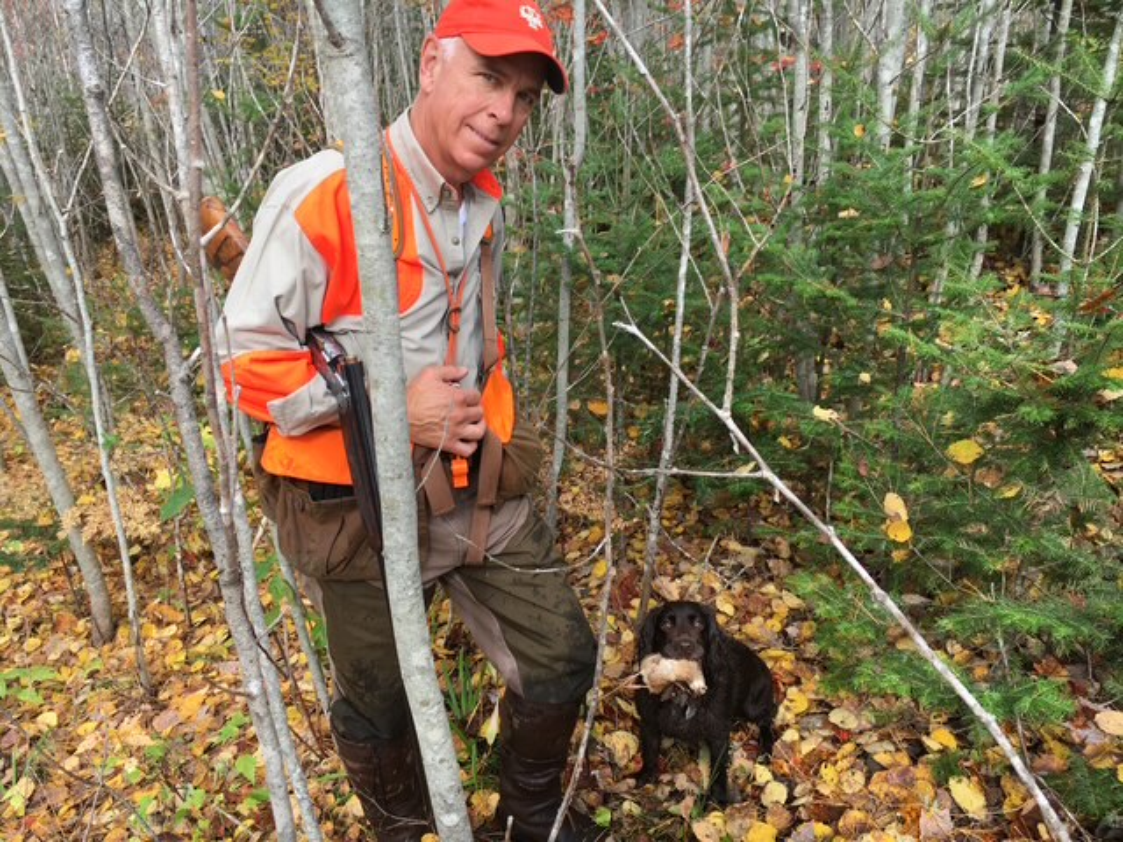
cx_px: 562
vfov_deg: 48.2
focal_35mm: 29
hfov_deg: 61.7
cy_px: 421
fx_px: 941
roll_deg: +2.4
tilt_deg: -22.8
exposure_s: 1/229
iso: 25
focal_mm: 4.15
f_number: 2.2
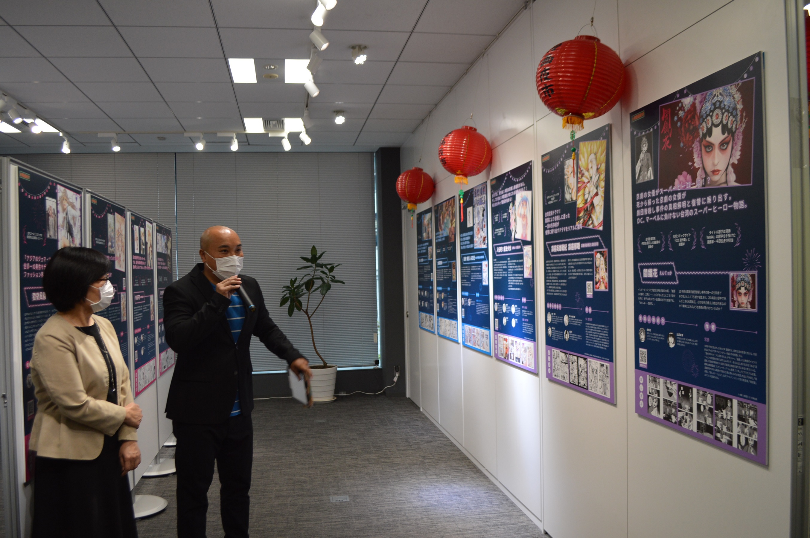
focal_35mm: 30
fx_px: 674
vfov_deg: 43.5
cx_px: 405
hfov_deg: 62.0
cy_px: 269
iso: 400
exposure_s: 1/60
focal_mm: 20
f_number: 4
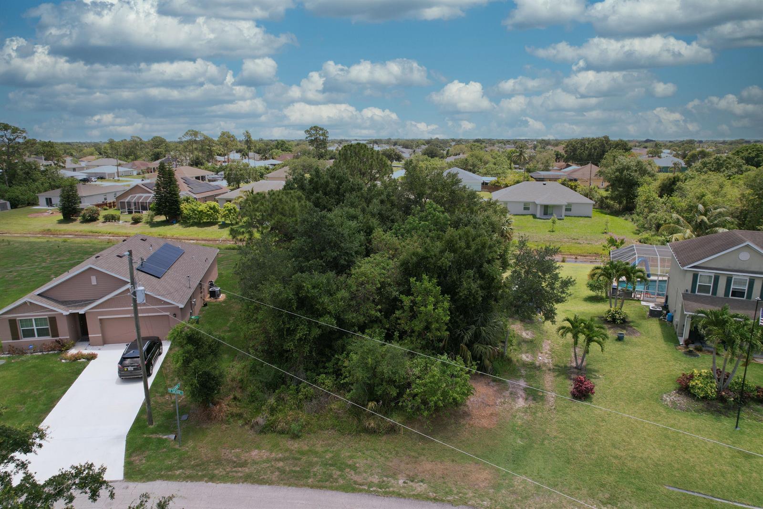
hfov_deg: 78.6
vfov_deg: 57.2
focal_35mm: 22
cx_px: 382
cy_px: 254
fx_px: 466
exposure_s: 1/50
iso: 100
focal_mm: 8.4
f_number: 2.8
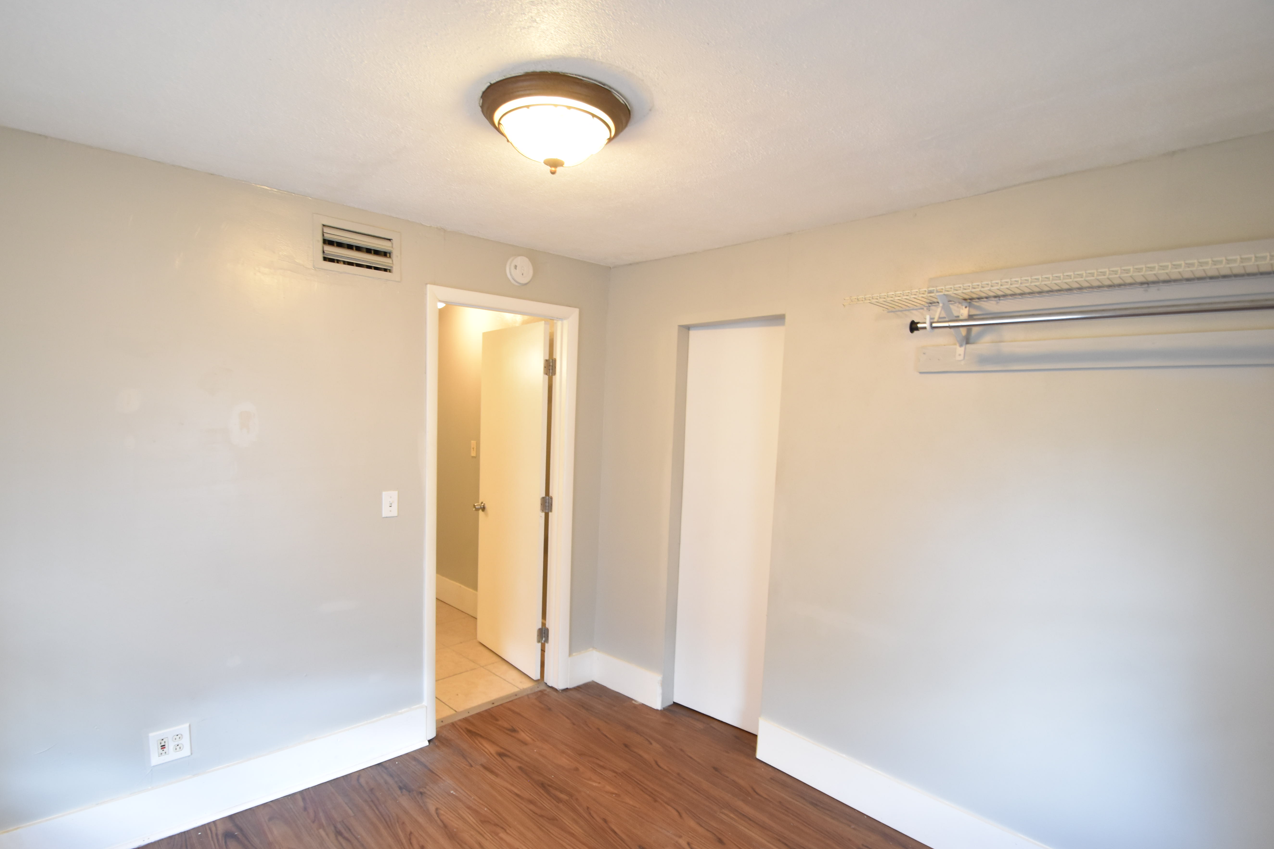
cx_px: 598
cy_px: 472
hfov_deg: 93.2
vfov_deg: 70.2
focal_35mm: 17
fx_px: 602
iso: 800
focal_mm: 10
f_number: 3.5
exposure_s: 1/20
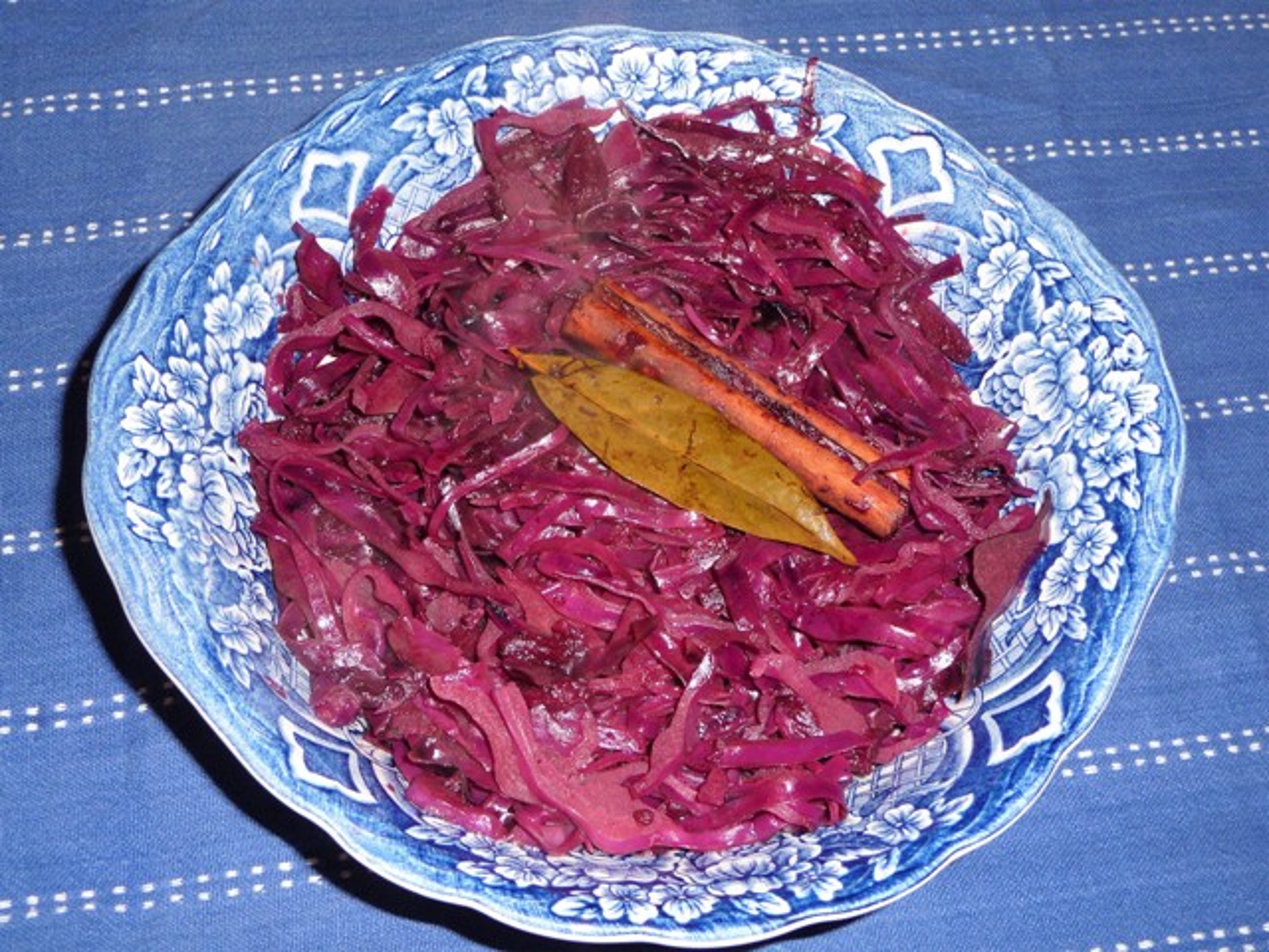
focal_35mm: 43
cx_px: 634
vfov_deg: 33.6
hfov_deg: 43.9
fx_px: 1576
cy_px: 476
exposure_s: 1/30
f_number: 4
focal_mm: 7.1
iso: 100
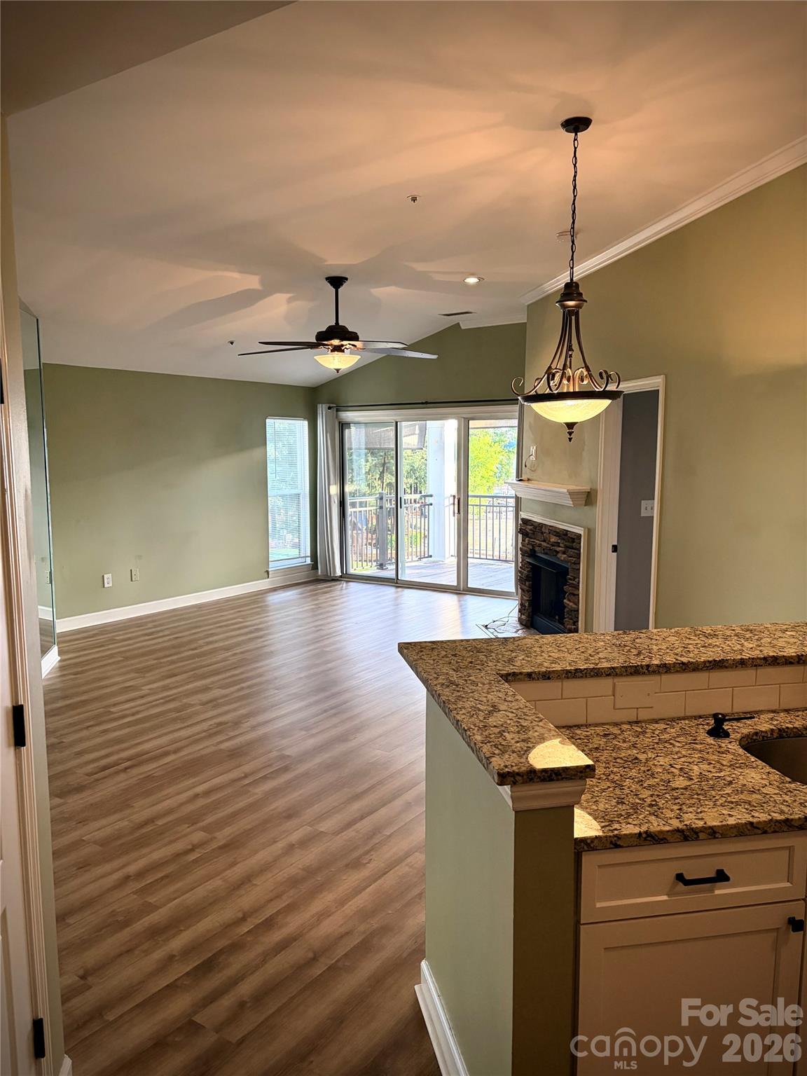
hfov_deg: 53.1
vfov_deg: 67.3
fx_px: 808
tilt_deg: -6.3
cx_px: 404
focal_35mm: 26
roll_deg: +0.2
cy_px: 538
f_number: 1.6
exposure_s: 1/120
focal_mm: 5.96
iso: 200
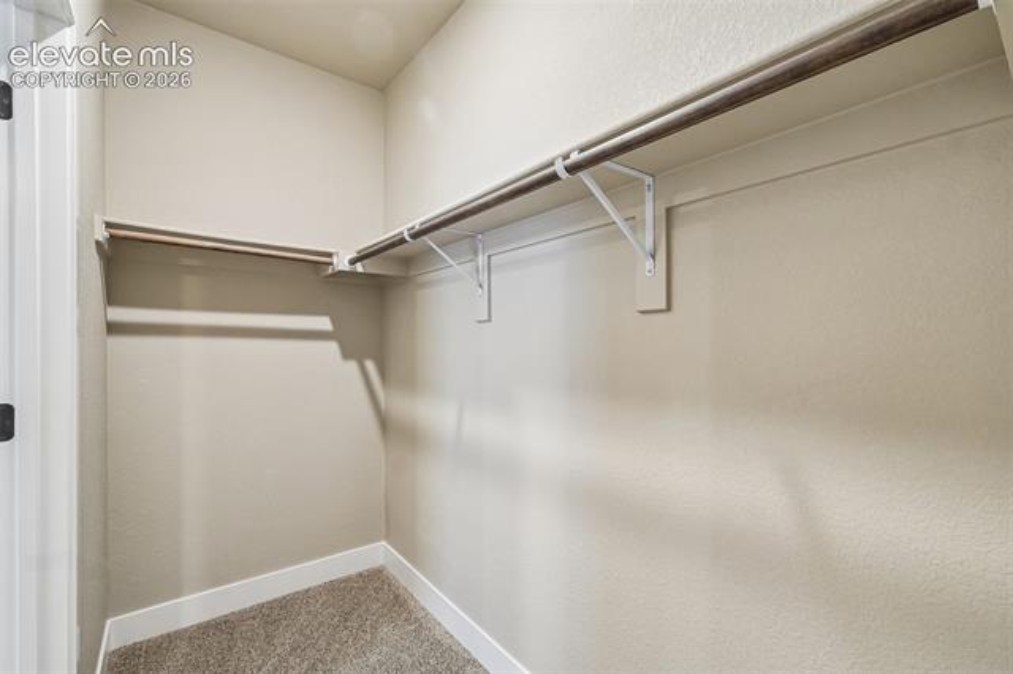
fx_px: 422
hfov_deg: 100.4
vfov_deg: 77.3
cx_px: 506
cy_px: 337
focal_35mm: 15
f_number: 8
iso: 800
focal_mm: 10
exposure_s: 1/8
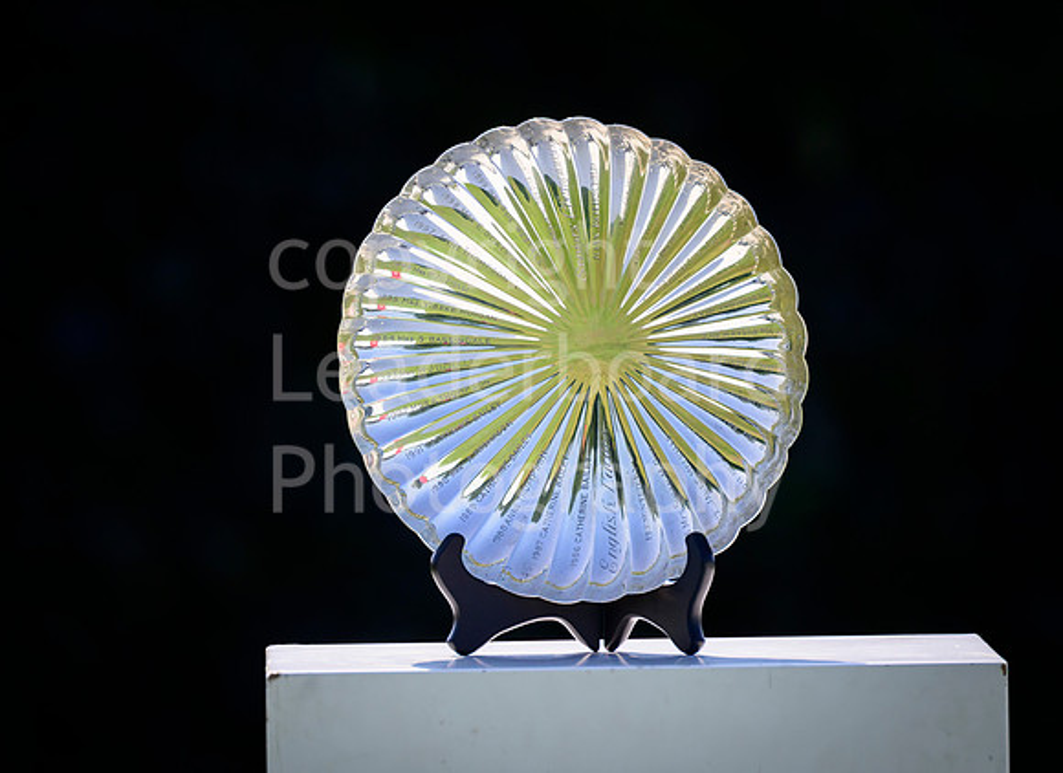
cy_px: 489
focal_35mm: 618
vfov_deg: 2.4
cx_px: 485
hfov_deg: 3.2
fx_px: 18771
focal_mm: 400
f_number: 6.3
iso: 500
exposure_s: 1/2000
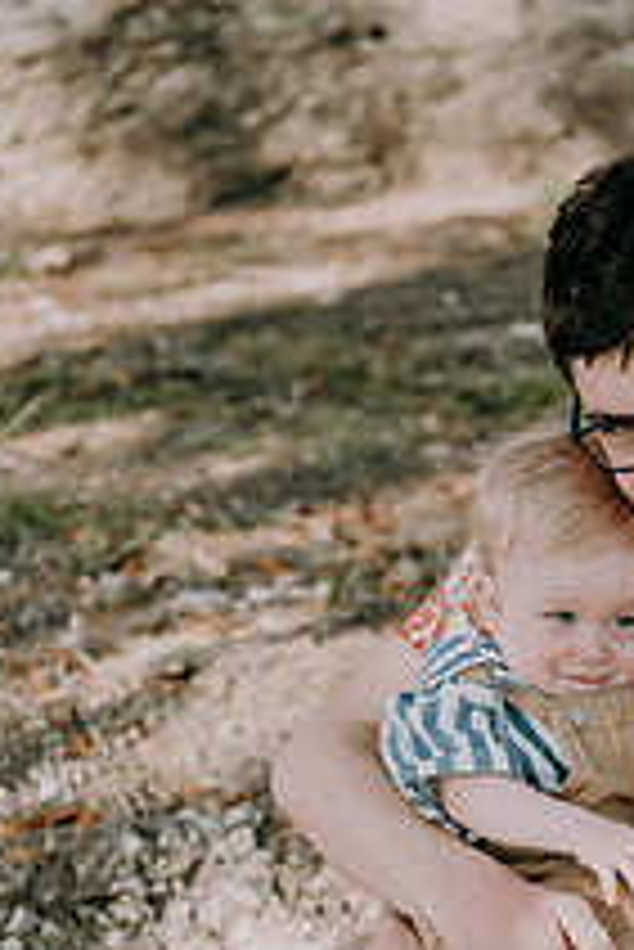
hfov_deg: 9.2
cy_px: 725
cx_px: 501
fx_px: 3929
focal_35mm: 149
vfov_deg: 13.7
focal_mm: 70
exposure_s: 1/1250
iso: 1250
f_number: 3.5
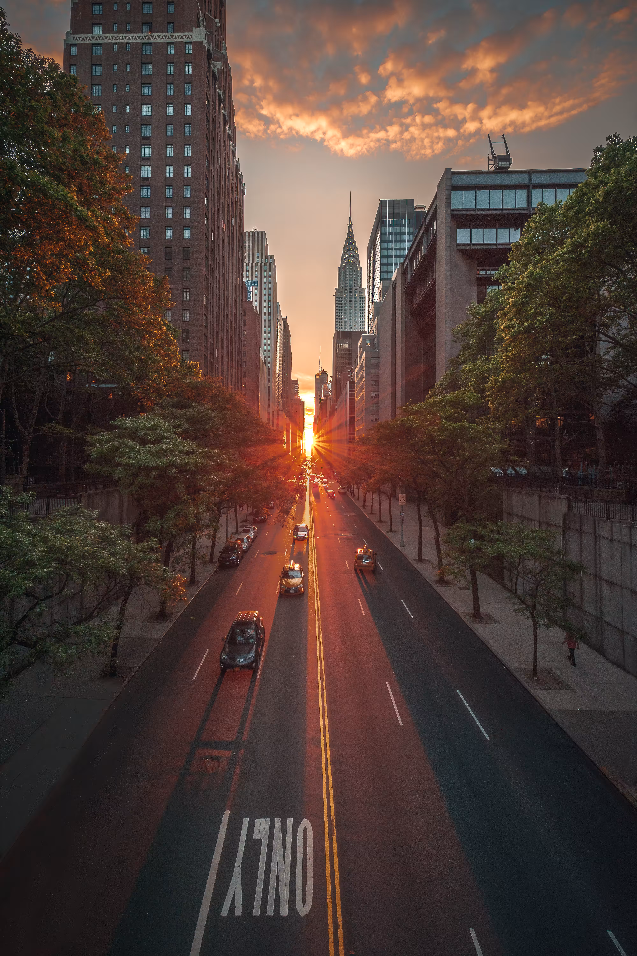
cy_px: 478
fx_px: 398
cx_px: 318
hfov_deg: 77.3
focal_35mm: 15
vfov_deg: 100.4
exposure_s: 1/50
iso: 100
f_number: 9
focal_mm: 10
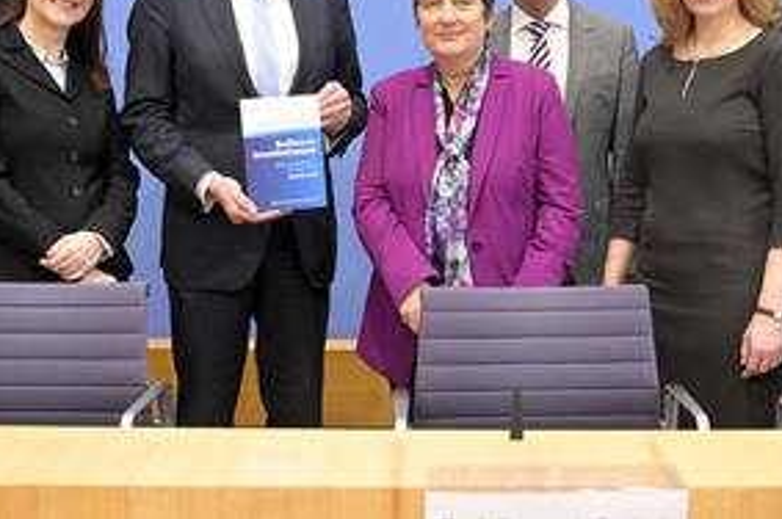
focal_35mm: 51
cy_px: 108
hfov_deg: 38.9
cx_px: 416
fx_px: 1107
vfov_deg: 26.0
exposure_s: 1/250
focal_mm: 32
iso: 3200
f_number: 4.5
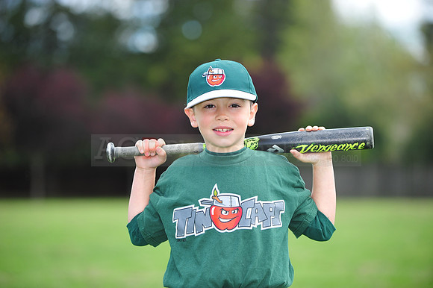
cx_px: 216
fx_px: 1983
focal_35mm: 165
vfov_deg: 8.3
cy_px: 144
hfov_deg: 12.5
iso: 400
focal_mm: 165
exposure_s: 1/1000
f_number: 4
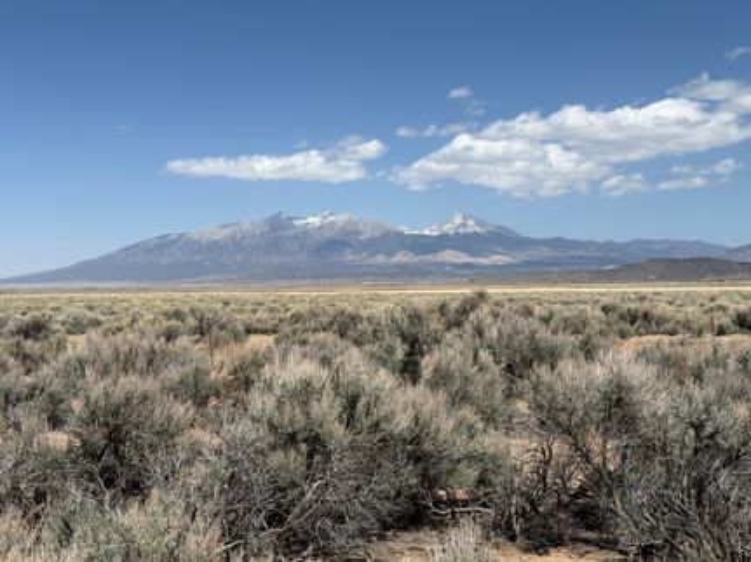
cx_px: 376
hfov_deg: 39.7
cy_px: 281
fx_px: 1041
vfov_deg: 30.3
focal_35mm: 48
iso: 80
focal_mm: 6.76
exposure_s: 1/7143
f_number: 1.78
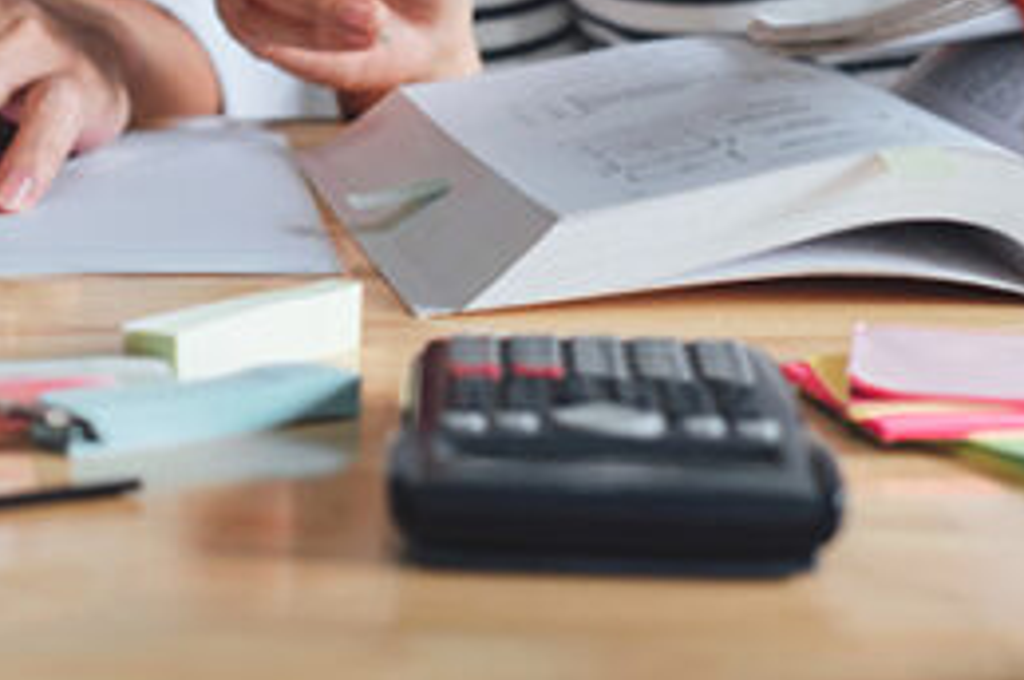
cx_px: 20
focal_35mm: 131
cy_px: -26
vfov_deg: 10.3
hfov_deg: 15.4
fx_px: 3722
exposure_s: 1/80
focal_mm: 35
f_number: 2.8
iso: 400
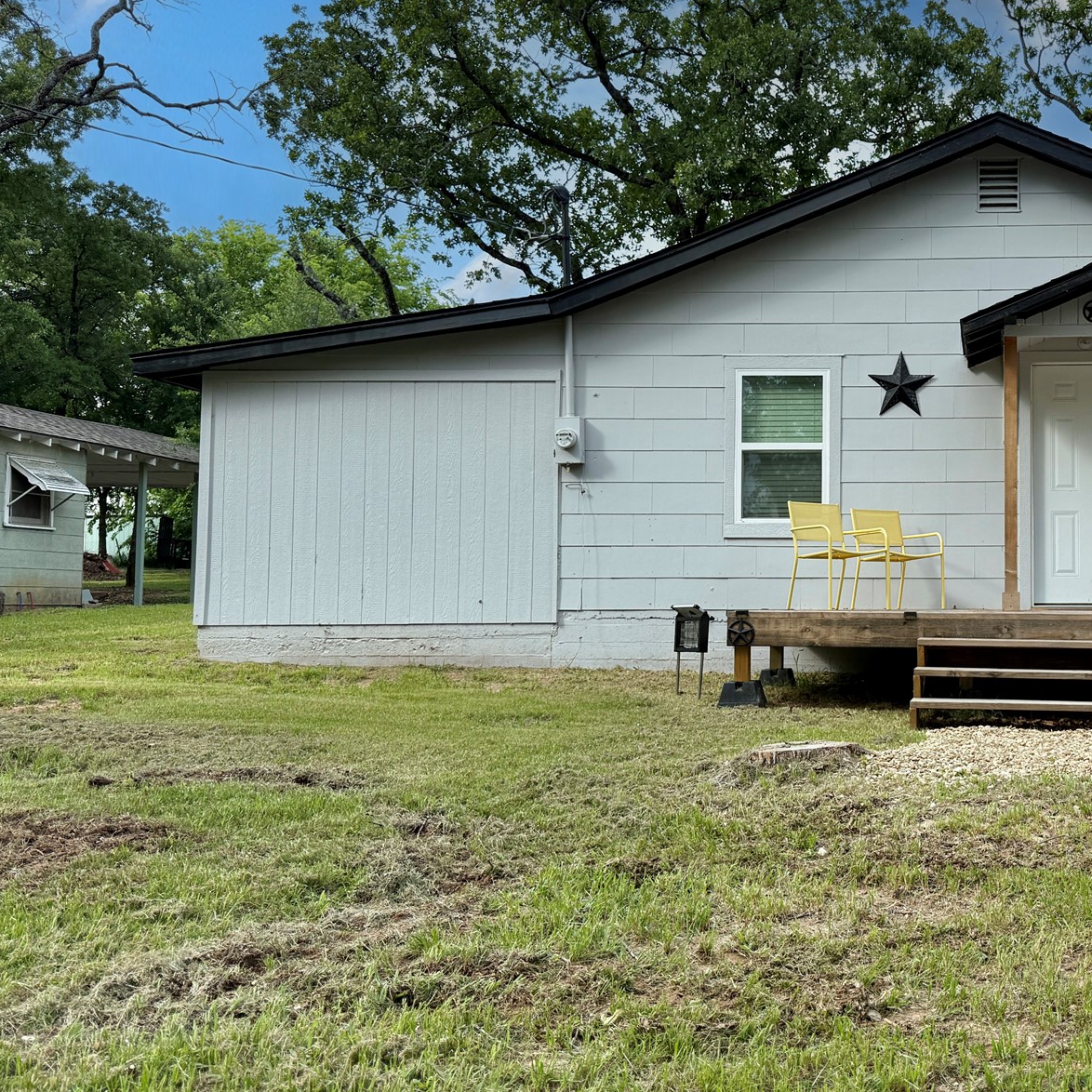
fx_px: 1321
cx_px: 941
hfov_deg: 42.0
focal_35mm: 37
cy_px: 523
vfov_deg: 44.9
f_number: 1.78
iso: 100
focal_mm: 6.76
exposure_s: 1/2000
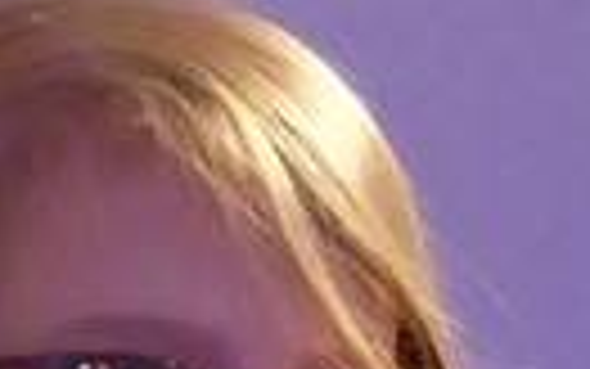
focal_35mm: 2134
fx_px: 34328
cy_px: 385
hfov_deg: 1.0
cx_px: 946
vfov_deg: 0.6
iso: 1600
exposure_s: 1/125
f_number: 3.5
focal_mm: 77
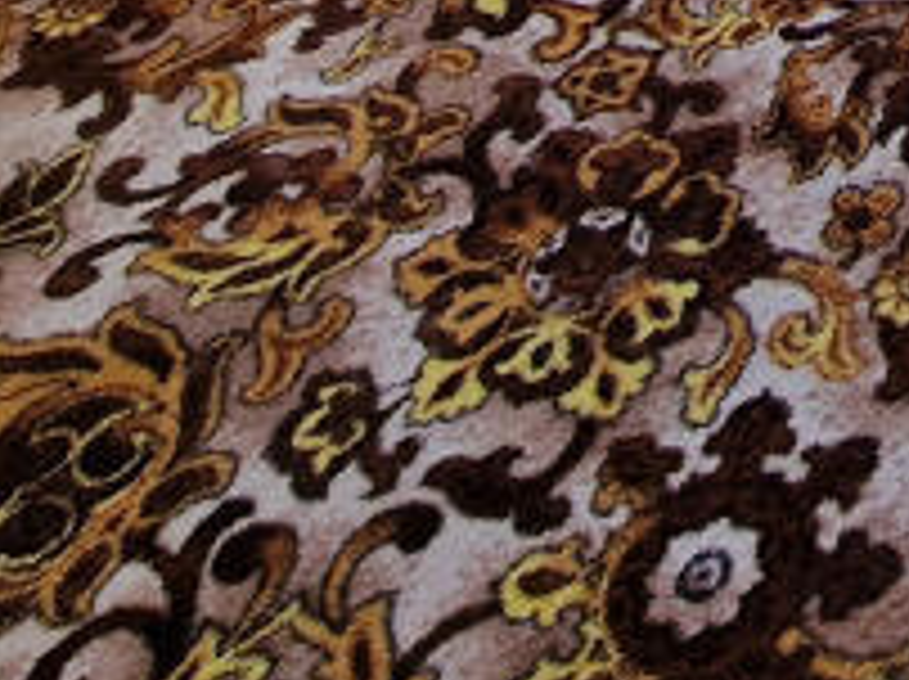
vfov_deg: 14.7
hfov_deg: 22.0
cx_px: 1508
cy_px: -923
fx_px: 1731
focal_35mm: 66
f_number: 2.2
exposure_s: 1/50
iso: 50
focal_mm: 2.2
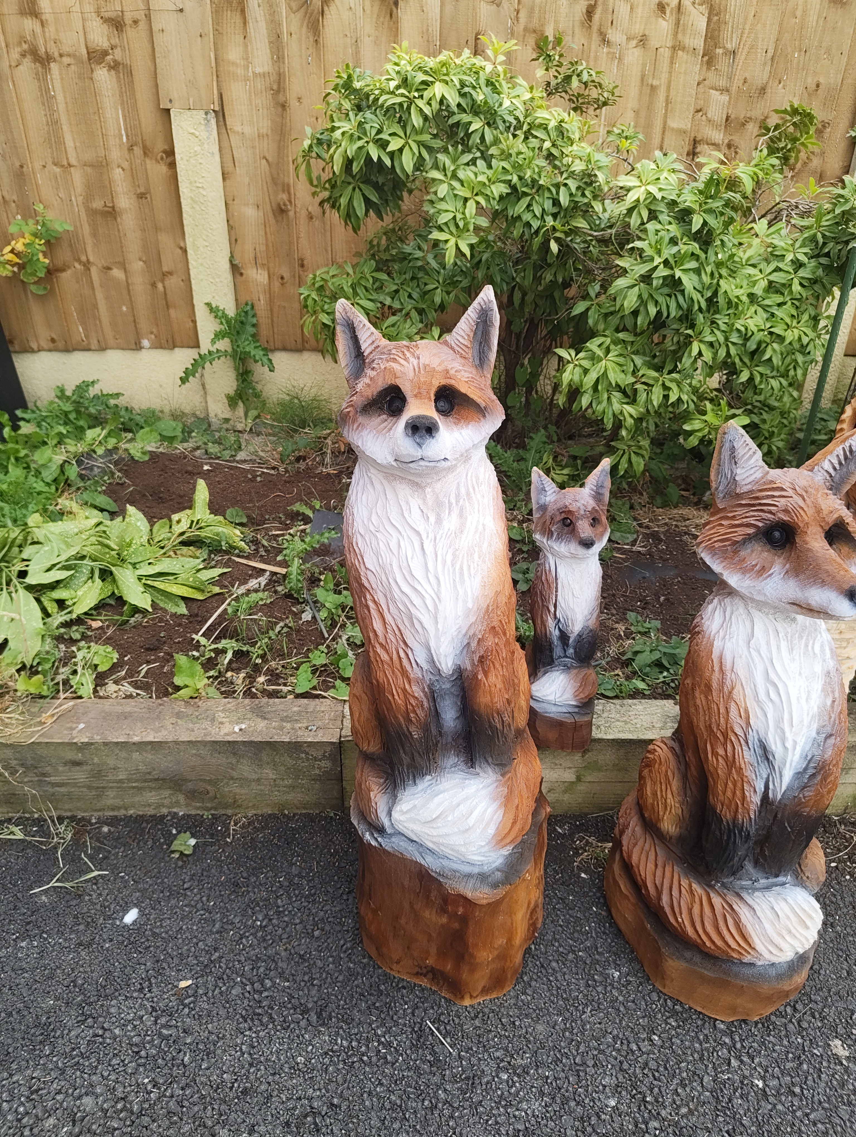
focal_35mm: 24
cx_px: 428
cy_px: 568
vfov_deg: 71.5
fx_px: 789
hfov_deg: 56.9
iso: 50
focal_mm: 5.56
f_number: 1.88
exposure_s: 1/339
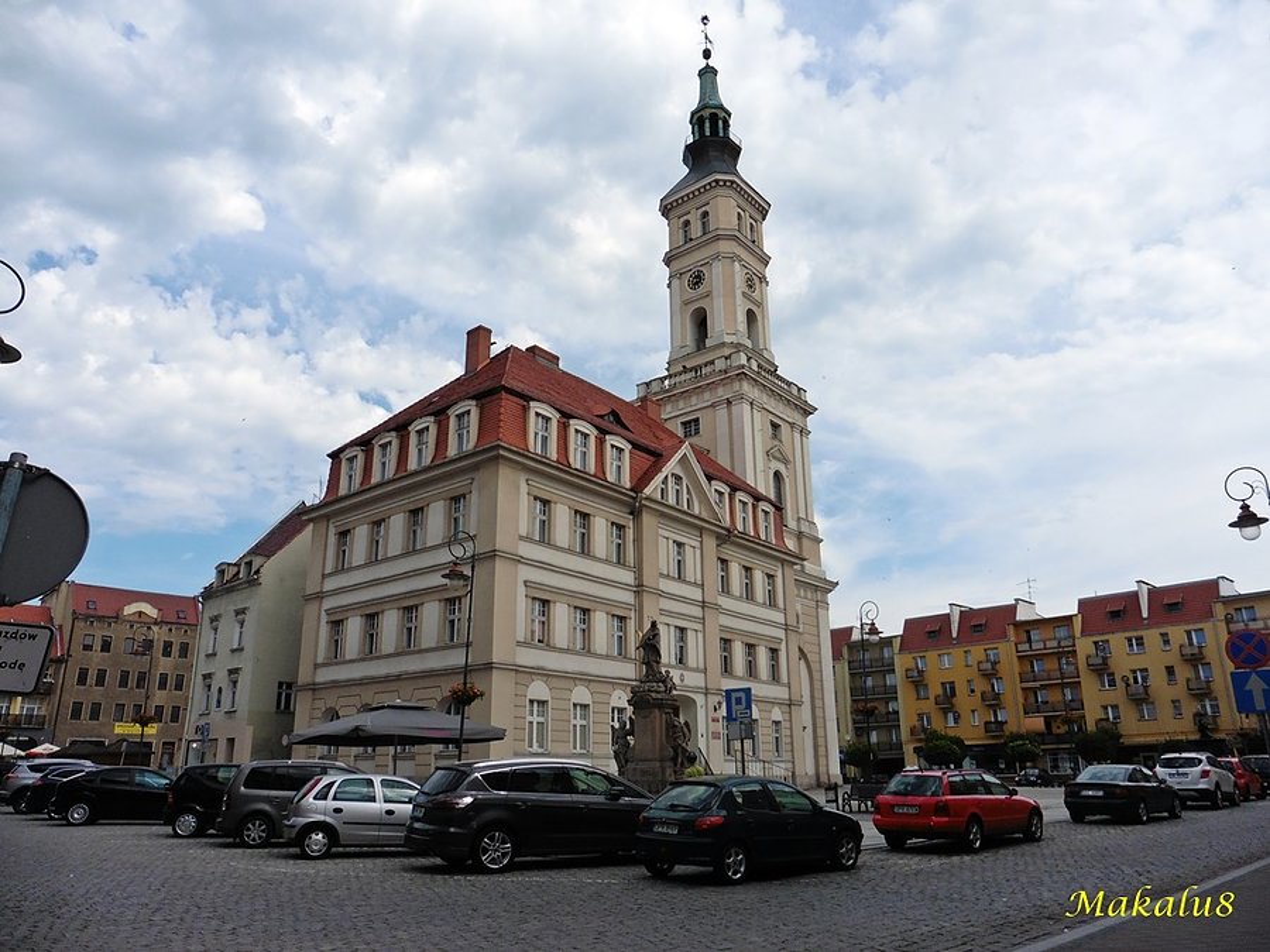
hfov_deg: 71.6
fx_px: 881
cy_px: 476
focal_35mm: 24
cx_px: 635
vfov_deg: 56.8
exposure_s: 1/1600
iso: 100
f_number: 4
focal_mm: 4.3
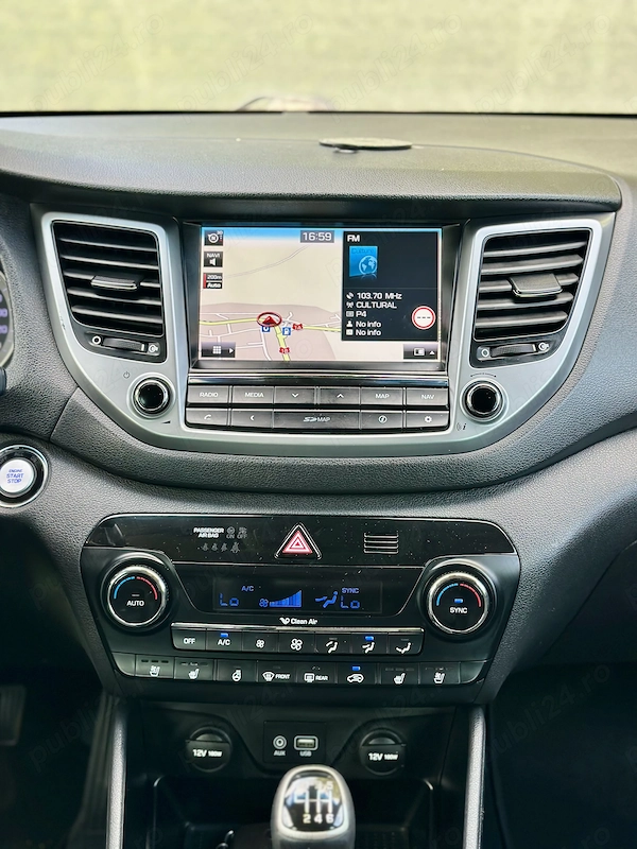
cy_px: 424
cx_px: 318
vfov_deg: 39.7
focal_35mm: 48
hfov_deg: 30.3
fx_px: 1178
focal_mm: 6.86
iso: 80
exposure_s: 1/193
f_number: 1.78
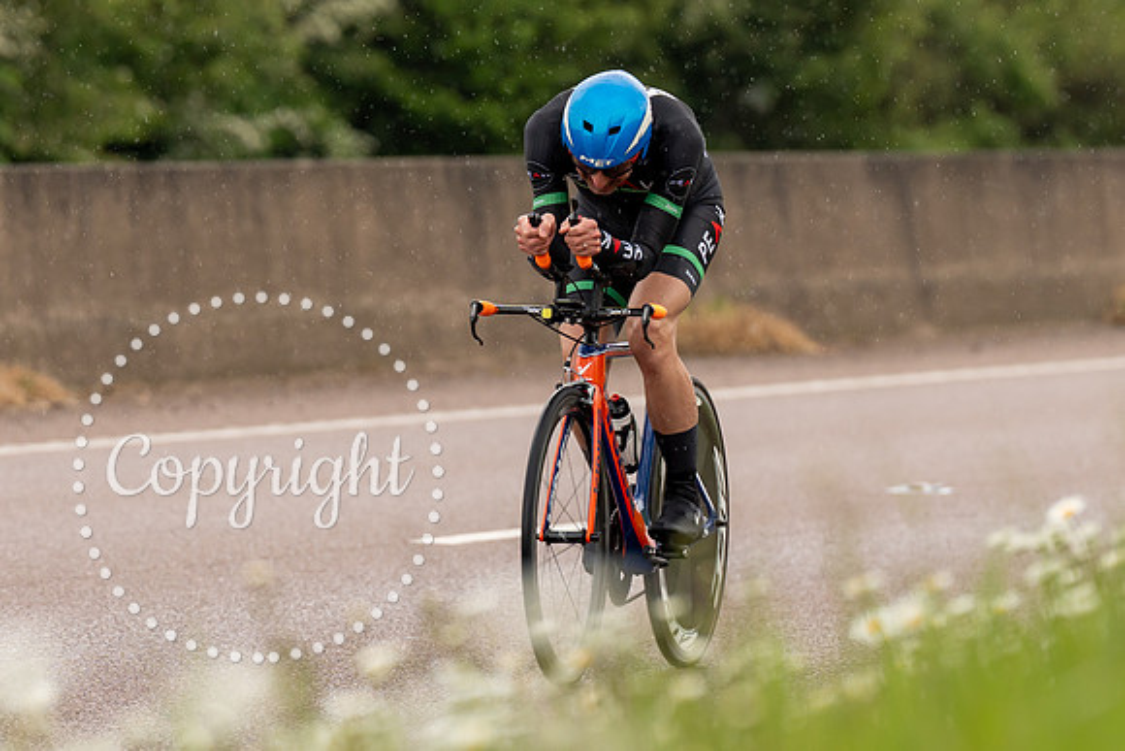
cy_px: 270
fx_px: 12653
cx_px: 700
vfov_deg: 3.4
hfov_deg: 5.1
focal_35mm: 405
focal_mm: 200
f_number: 3.5
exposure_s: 1/1000
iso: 500
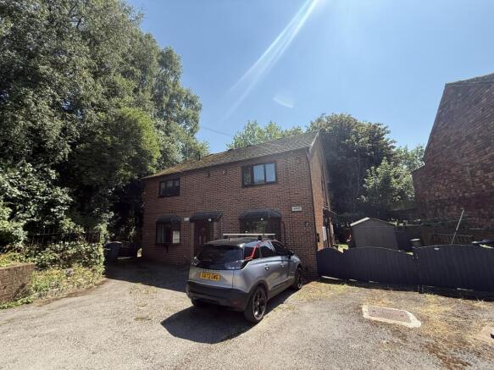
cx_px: 247
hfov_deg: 102.1
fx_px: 200
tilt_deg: +10.5
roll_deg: +2.5
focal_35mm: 14
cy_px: 185
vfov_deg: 85.7
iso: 64
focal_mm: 2.22
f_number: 2.2
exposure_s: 1/928
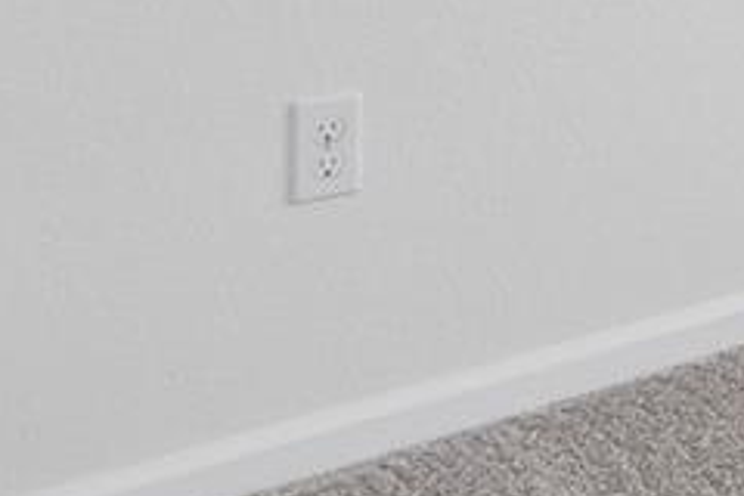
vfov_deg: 12.2
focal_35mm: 100
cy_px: -487
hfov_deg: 14.4
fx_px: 2067
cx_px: 1727
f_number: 8
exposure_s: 1/80
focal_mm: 10
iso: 400
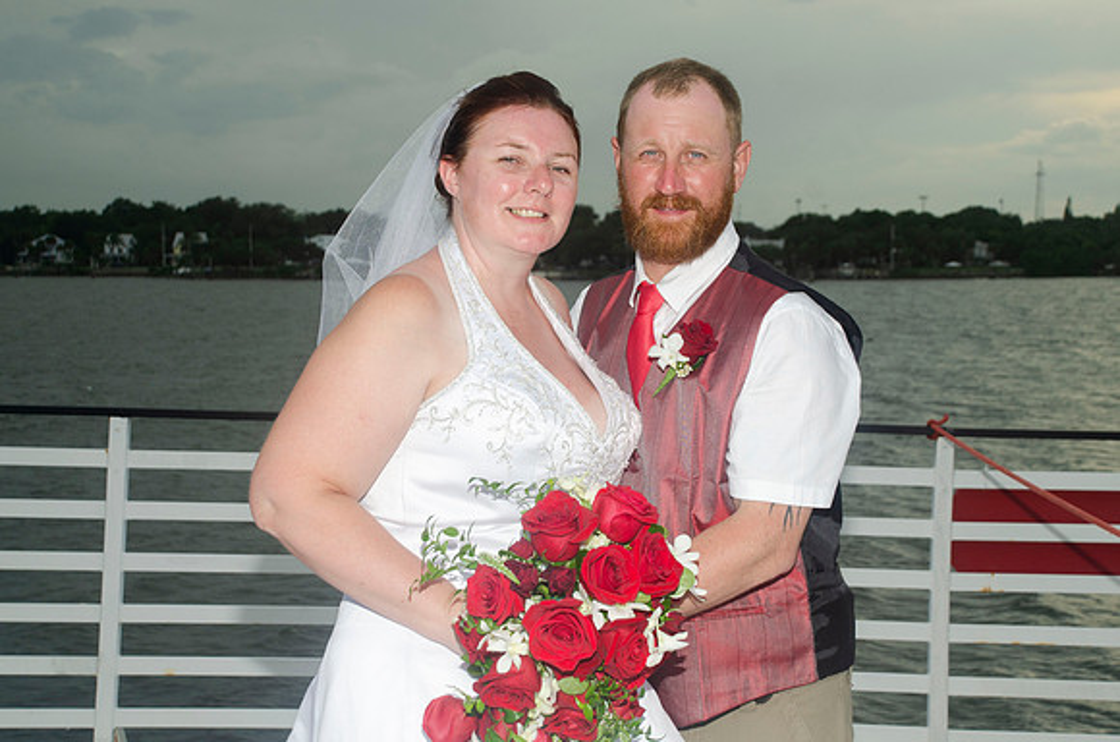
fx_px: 1948
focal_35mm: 63
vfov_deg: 21.6
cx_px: 560
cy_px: 371
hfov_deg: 32.1
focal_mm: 40
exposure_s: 1/250
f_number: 7.1
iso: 100
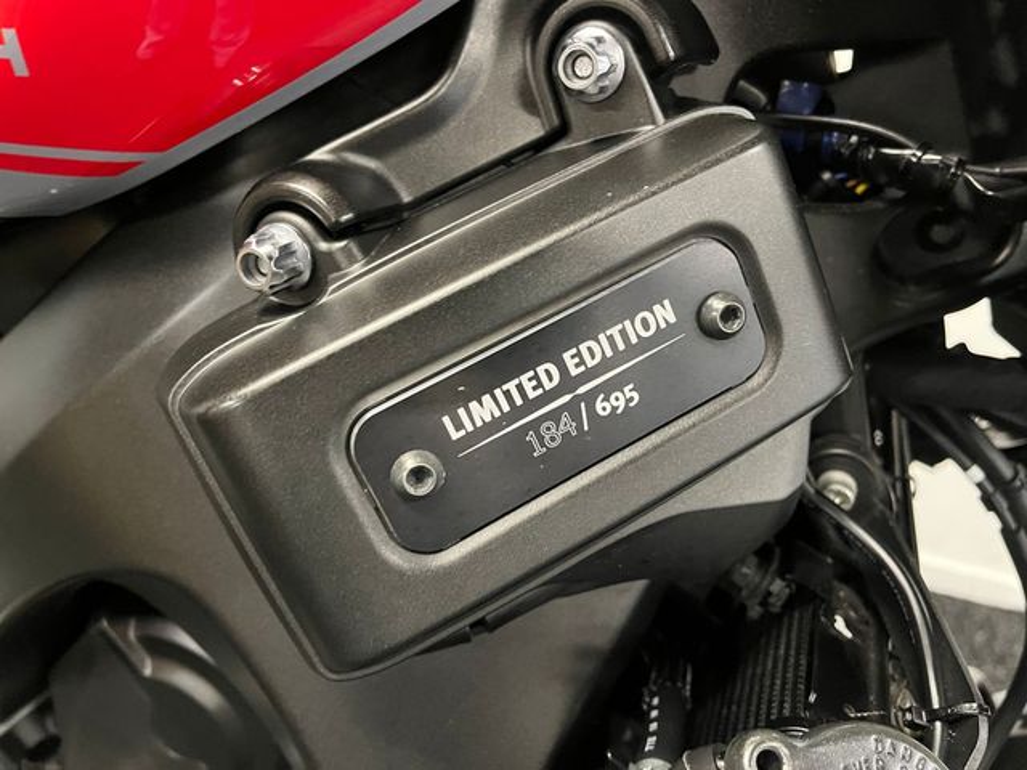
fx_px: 771
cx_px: 514
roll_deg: -2.0
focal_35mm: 26
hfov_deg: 67.3
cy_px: 385
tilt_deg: -29.6
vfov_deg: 53.1
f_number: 1.6
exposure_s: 1/33
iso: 400
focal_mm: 5.1
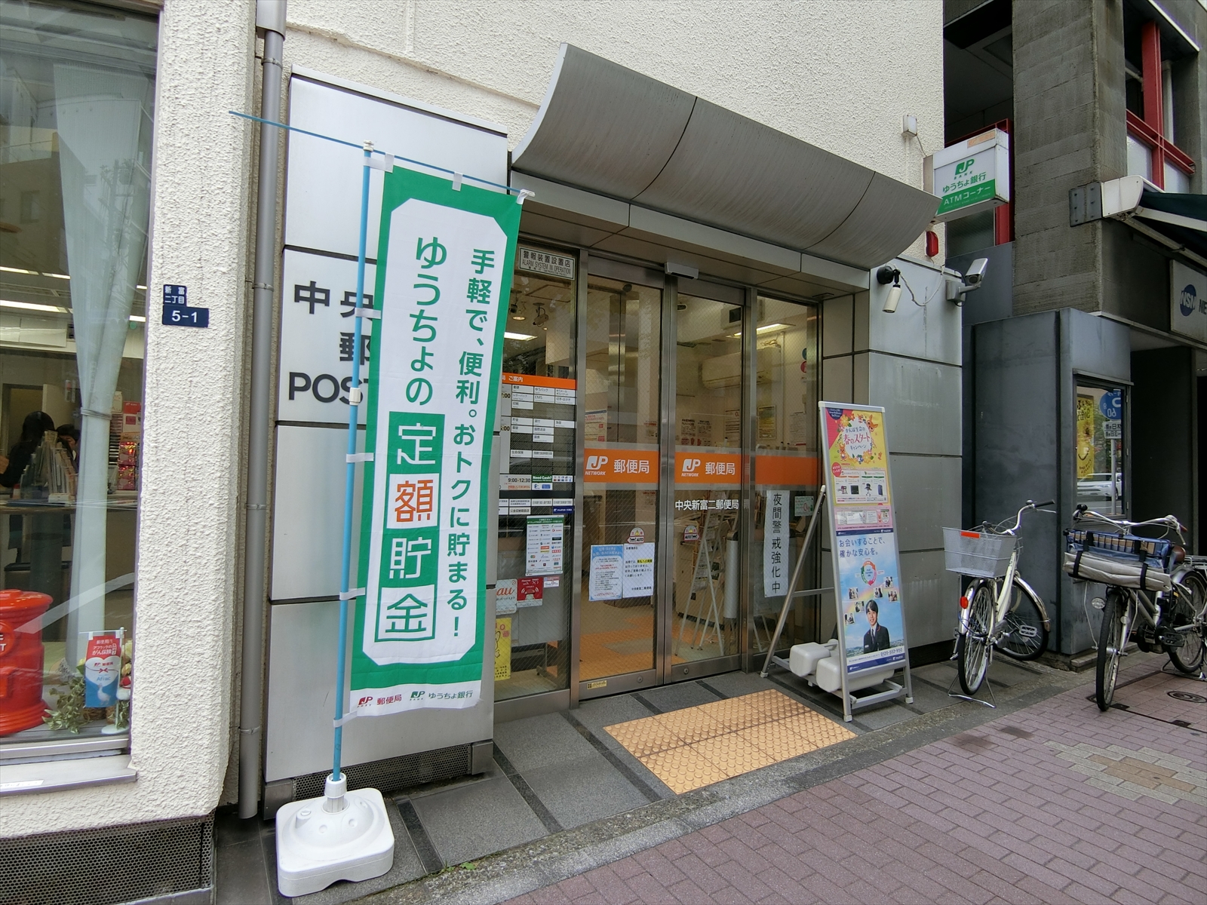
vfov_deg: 68.7
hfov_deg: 84.7
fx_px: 662
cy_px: 452
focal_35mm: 19
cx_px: 604
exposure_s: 1/160
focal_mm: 4.06
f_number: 2.7
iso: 80
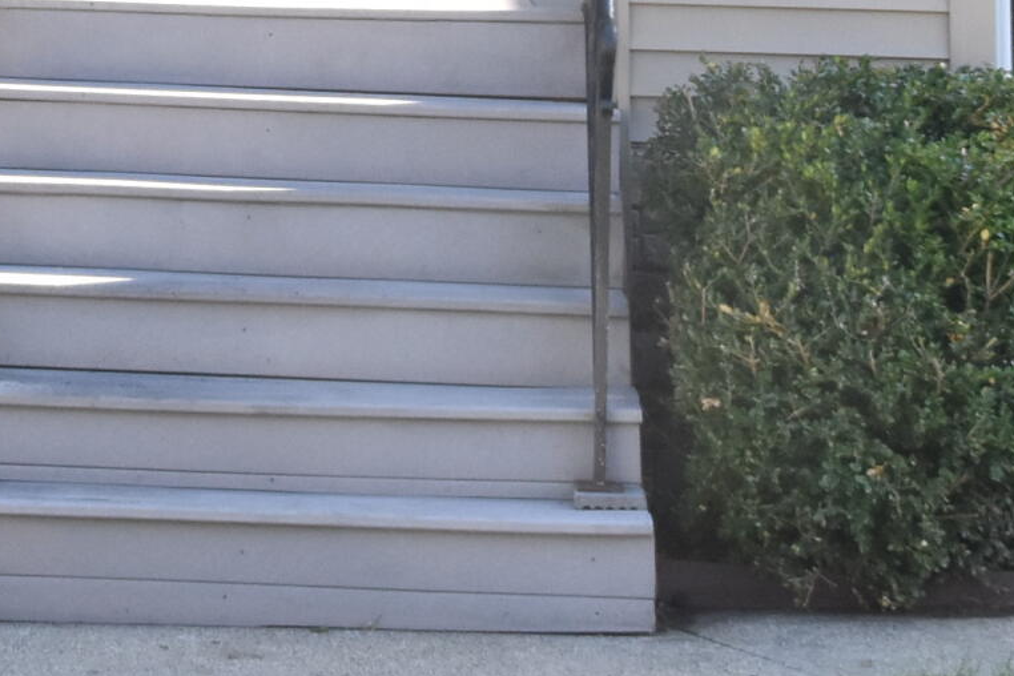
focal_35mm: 130
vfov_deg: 10.0
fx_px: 3661
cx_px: -17
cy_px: -544
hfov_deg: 15.5
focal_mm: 22
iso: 800
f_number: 10
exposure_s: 1/400
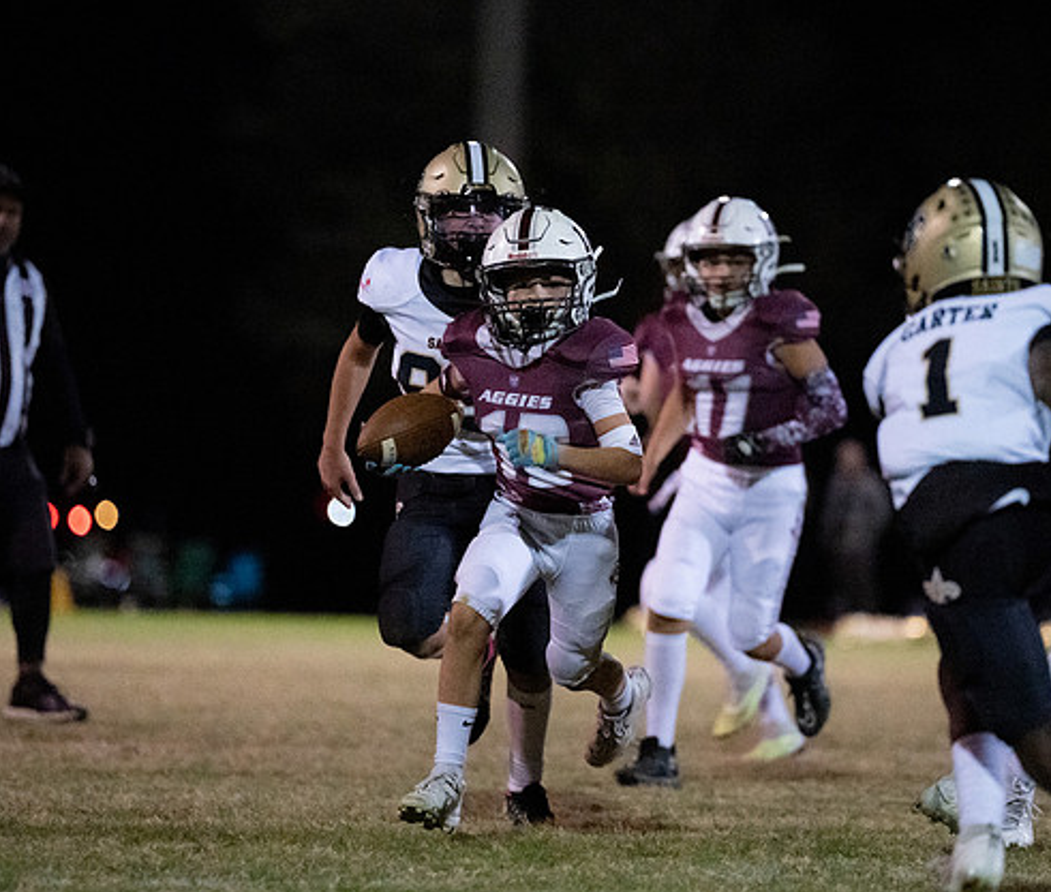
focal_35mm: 323
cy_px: 451
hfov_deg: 5.8
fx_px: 10293
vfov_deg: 5.0
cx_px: 613
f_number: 2.8
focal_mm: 200
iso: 16000
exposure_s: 1/1000
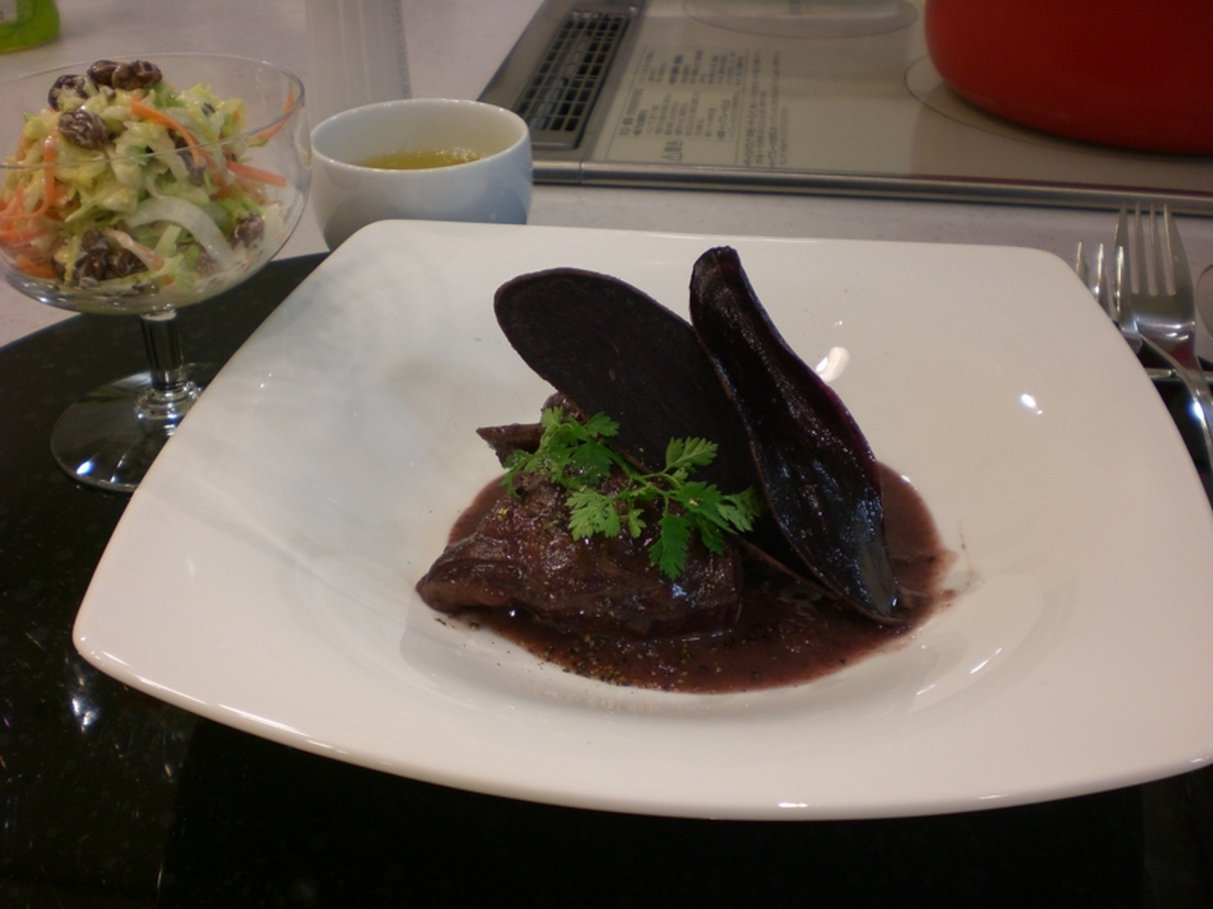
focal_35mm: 38
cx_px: 606
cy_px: 454
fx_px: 1332
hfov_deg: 49.0
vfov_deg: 37.7
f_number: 3.1
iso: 100
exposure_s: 1/60
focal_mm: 6.3
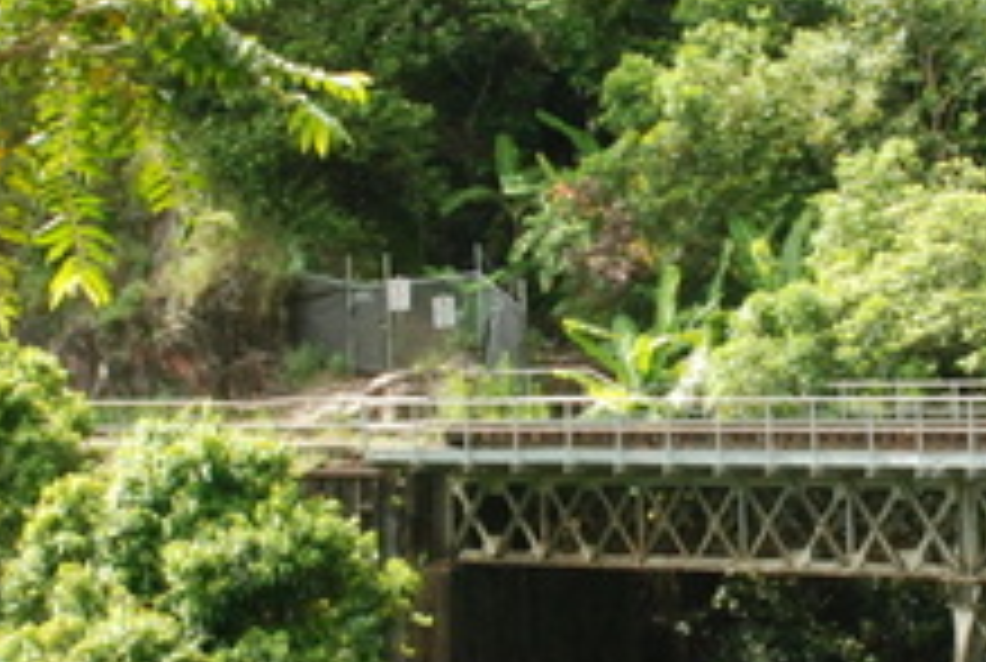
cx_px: 693
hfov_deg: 10.5
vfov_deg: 7.0
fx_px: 5379
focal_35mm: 196
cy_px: 401
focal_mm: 28
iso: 500
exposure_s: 1/250
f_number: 9
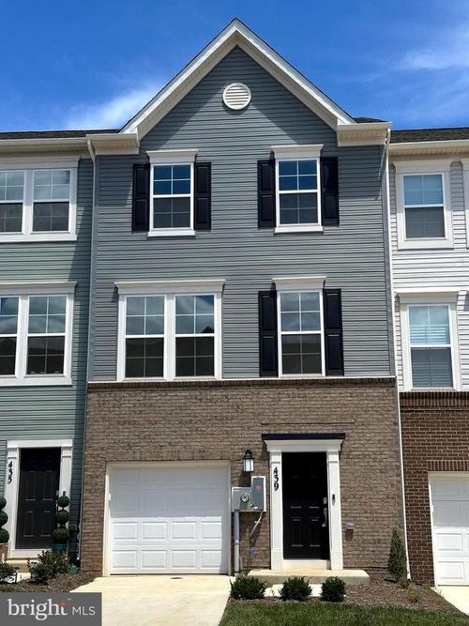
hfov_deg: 30.3
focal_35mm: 48
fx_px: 867
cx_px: 234
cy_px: 313
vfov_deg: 39.7
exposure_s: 1/4016
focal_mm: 6.86
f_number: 1.78
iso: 64
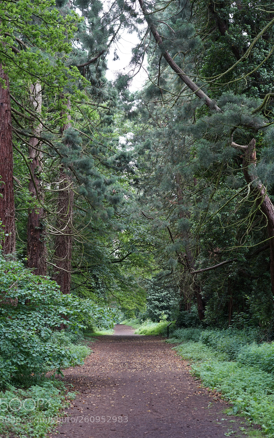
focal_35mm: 52
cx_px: 131
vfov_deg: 38.9
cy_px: 218
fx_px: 621
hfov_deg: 24.9
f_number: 4
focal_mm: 50
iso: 400
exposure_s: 1/160
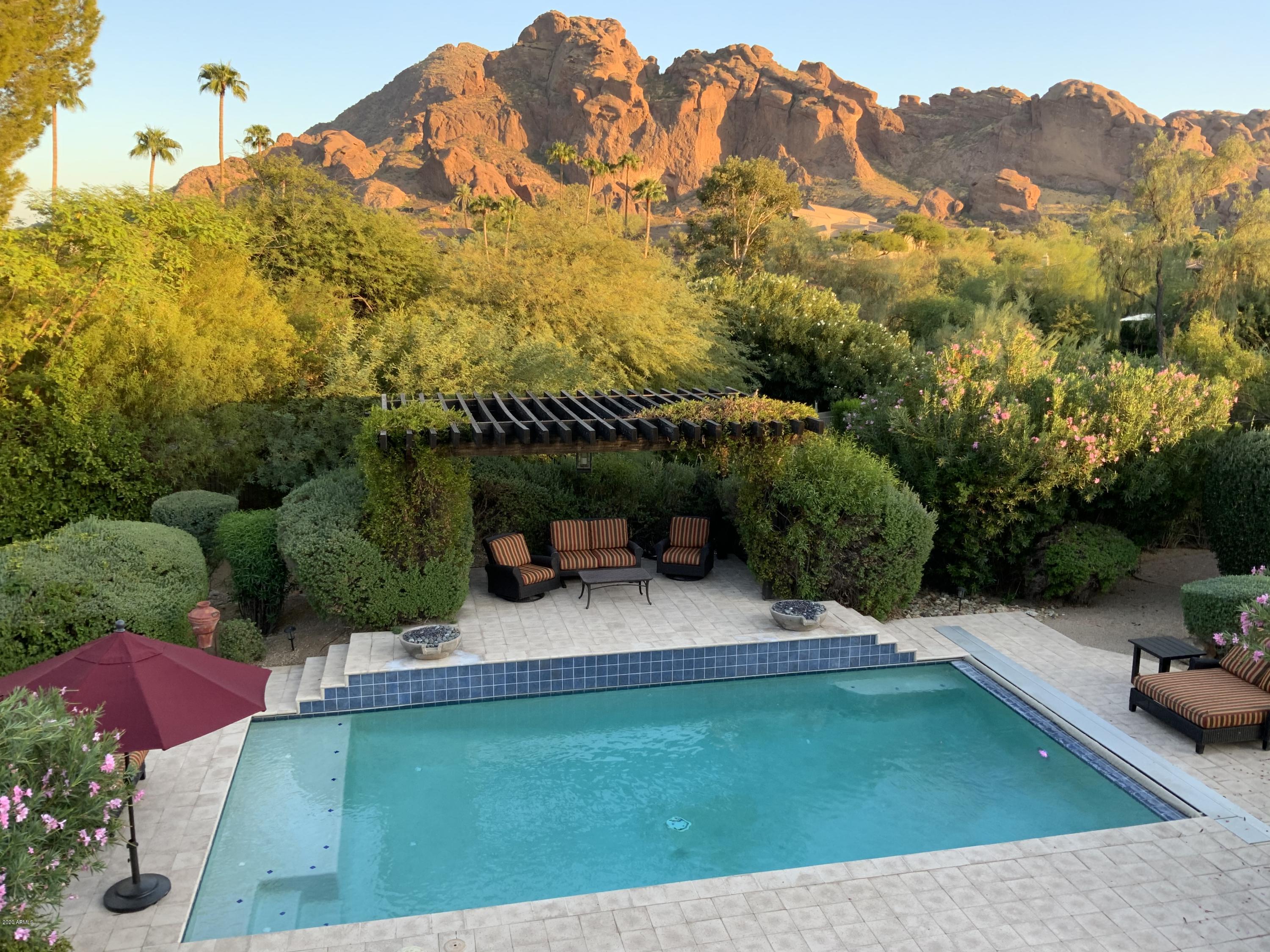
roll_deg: -0.5
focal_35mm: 29
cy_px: 476
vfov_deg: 48.2
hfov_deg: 61.7
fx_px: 1064
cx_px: 635
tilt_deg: -10.7
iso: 20
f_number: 1.8
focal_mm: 3
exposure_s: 1/122
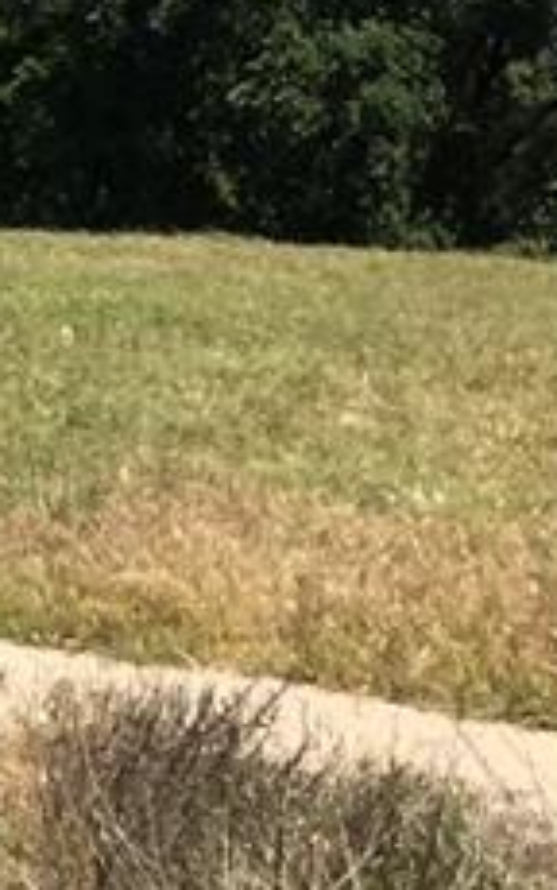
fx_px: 4852
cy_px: -139
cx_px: -1563
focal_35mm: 200
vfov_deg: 10.3
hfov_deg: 5.7
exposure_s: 1/1603
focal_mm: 4.15
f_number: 2.2
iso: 25
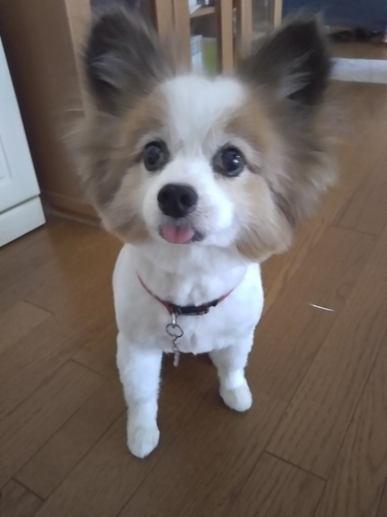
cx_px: 194
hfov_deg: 46.8
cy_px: 258
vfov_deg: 60.0
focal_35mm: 30
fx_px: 447
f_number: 2.2
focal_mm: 4
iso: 1000
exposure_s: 1/8
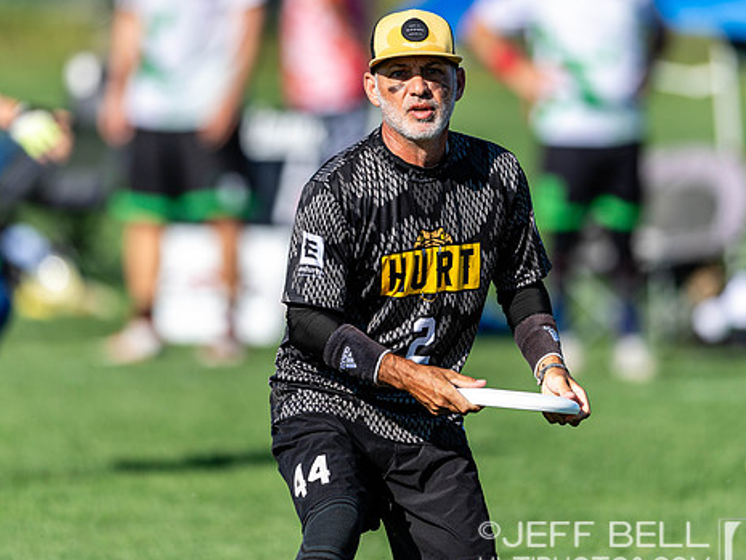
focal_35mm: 650
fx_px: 14012
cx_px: 372
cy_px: 179
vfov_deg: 2.3
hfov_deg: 3.0
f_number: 2.8
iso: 100
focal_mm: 400
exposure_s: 1/2000
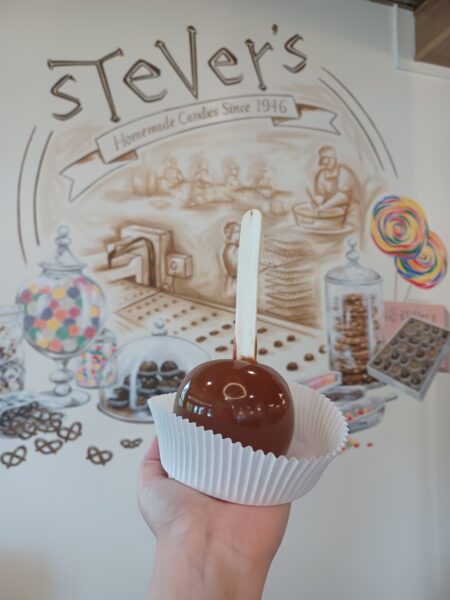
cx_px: 225
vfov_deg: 69.4
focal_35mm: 25
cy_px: 300
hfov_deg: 54.9
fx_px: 433
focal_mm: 4.6
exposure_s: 1/40
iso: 250
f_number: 1.8
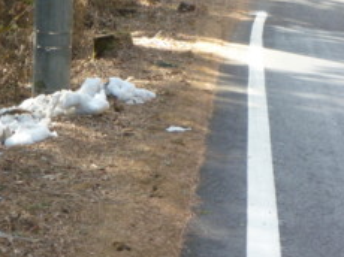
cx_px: 93
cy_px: 103
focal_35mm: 115
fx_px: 1142
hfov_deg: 17.1
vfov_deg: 12.9
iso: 200
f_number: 5.3
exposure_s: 1/50
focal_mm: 11.7
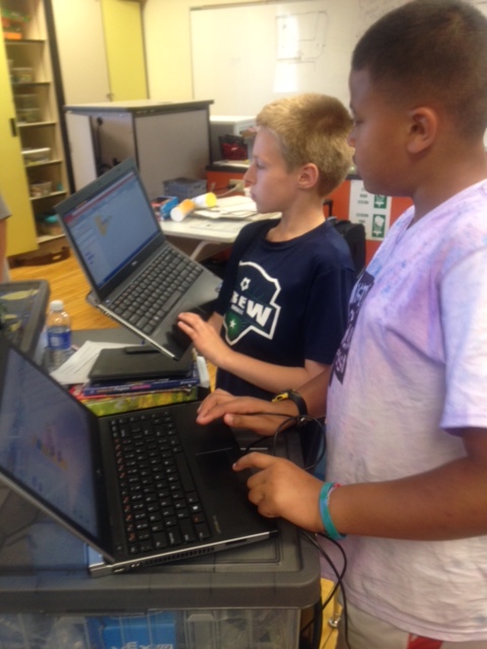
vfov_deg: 55.4
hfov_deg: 42.9
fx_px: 619
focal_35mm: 33
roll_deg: +0.2
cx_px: 244
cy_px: 324
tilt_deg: -18.4
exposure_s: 1/20
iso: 100
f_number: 2.4
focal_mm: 4.12
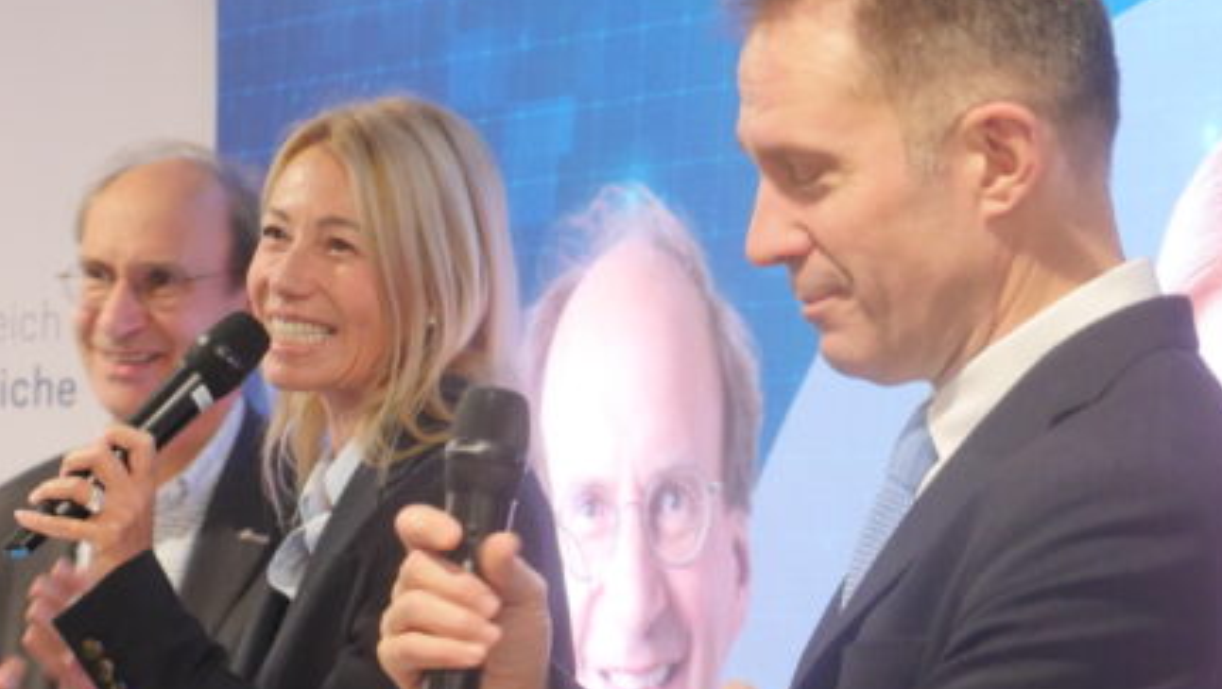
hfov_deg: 11.8
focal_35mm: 181
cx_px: 196
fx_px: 5868
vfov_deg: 6.7
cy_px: 709
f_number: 2.8
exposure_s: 1/80
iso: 1000
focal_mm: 35
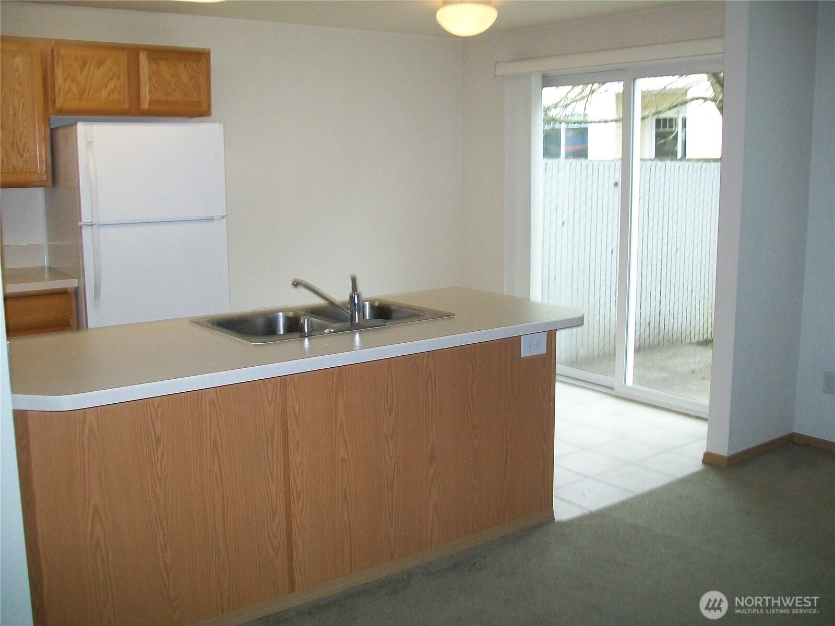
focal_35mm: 36
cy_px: 313
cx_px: 418
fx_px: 868
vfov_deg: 39.7
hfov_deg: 51.4
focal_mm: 6
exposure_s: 1/100
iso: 160
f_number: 2.7
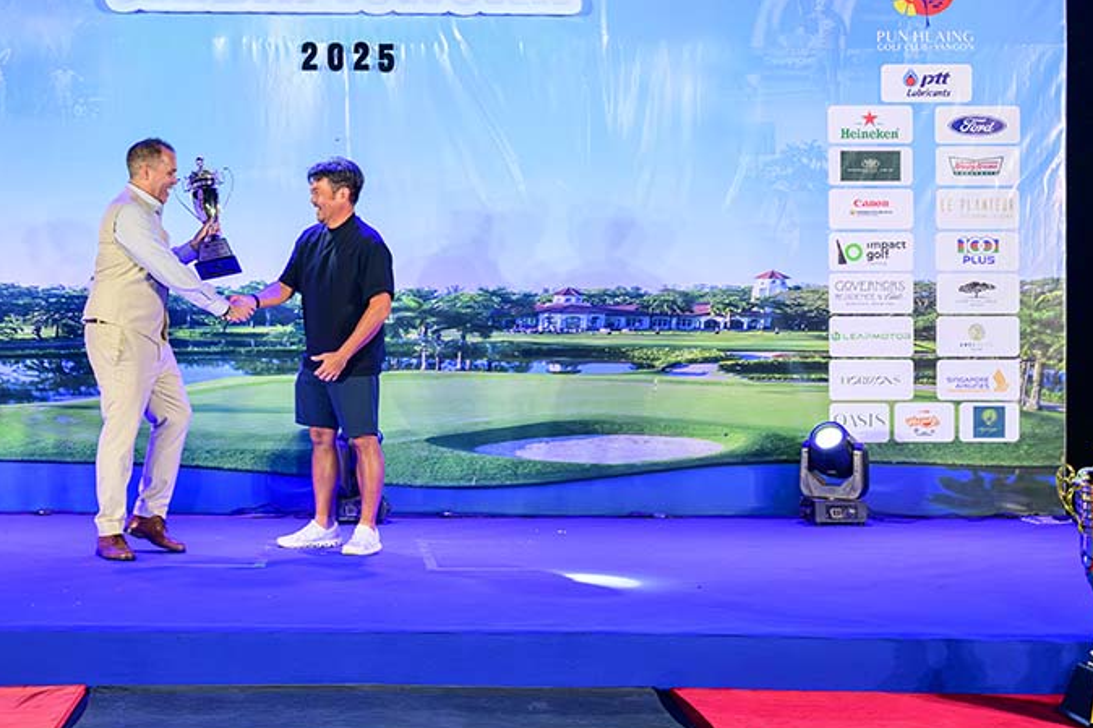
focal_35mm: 48
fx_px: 1448
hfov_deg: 40.6
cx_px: 332
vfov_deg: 28.1
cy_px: 256
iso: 1400
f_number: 6.3
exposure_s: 1/125
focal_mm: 33.5
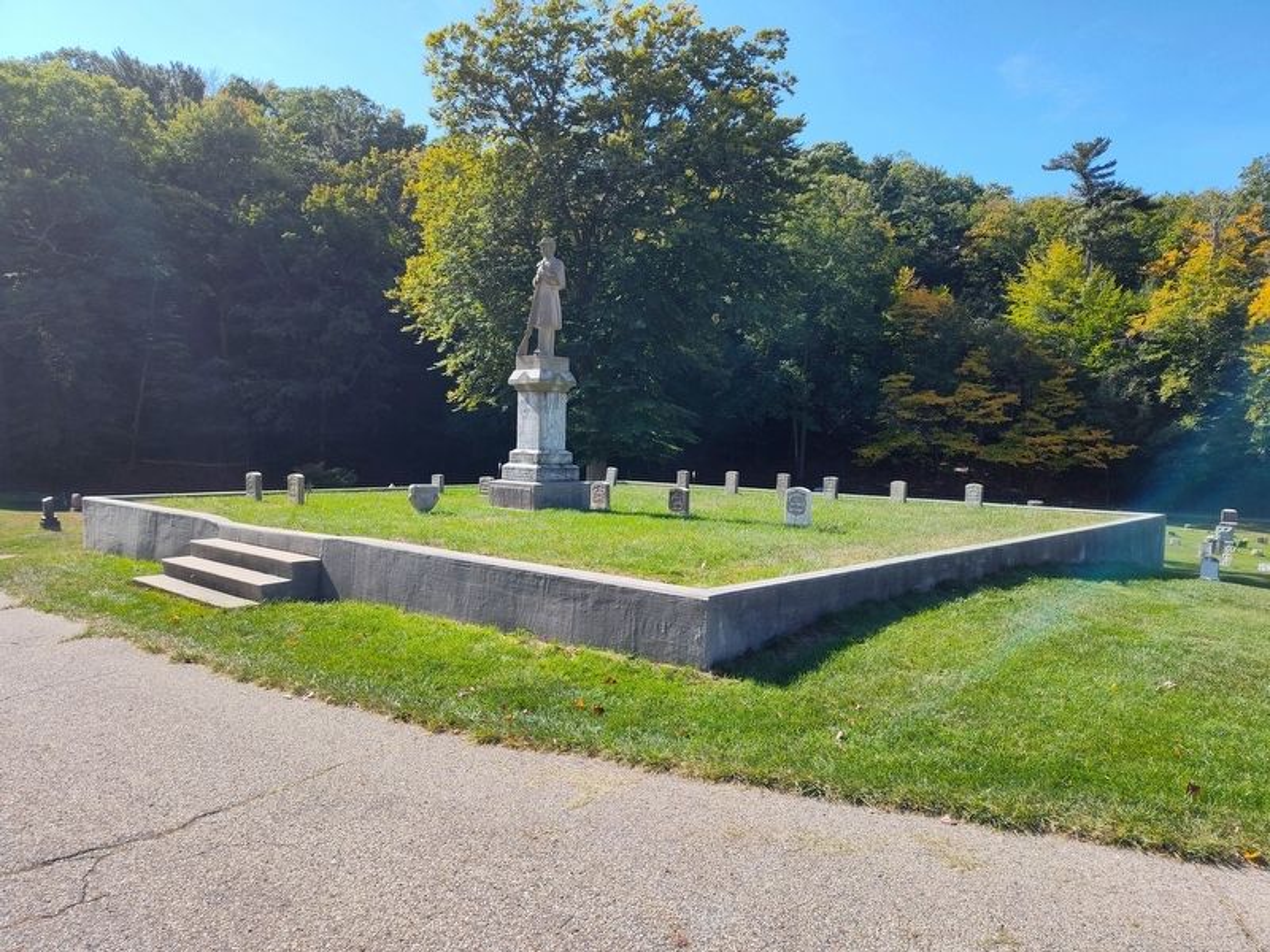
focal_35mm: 23
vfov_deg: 58.9
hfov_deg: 73.9
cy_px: 476
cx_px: 635
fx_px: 844
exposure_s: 1/1208
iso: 100
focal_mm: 5.56
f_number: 1.8
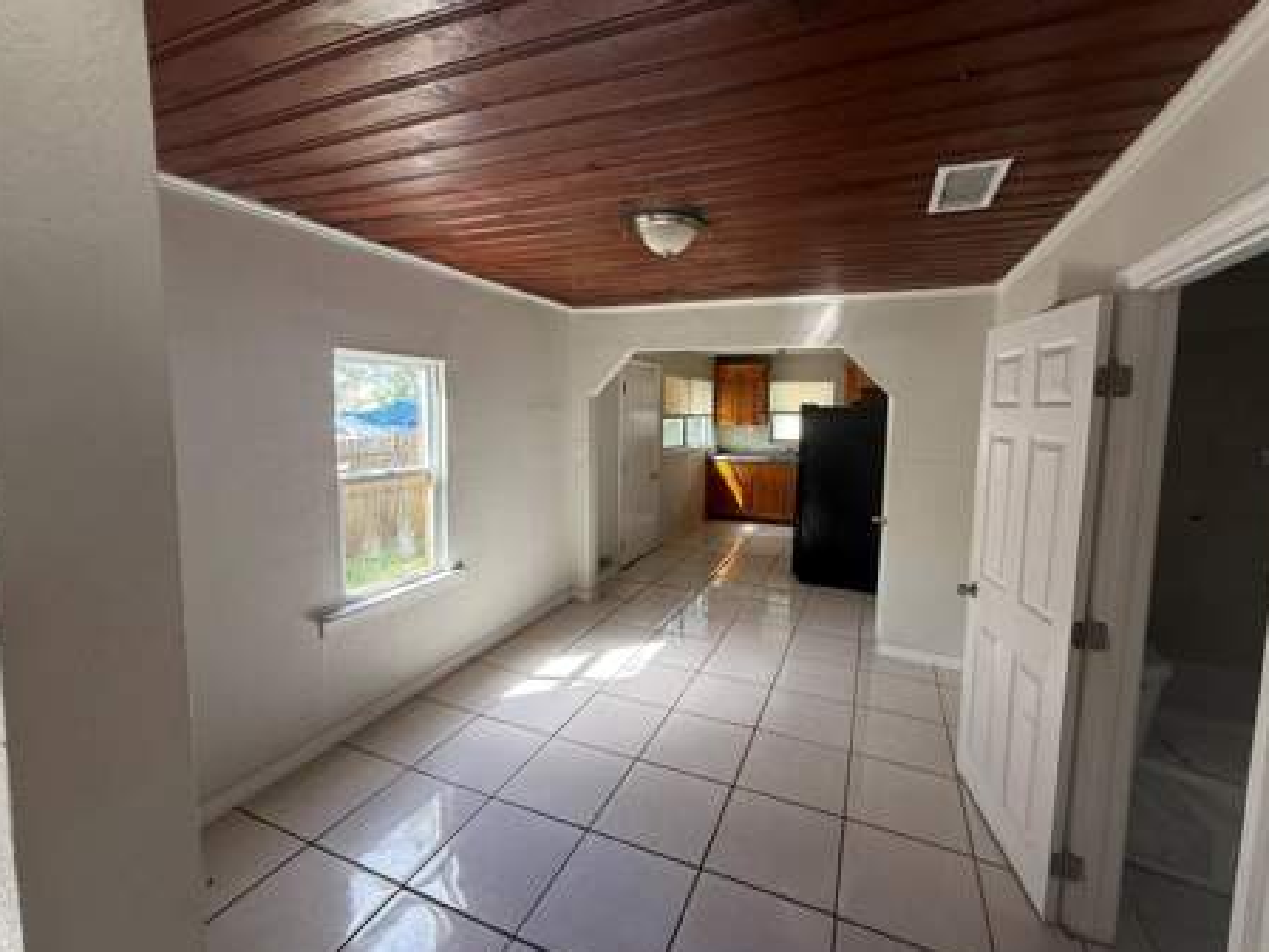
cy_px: 456
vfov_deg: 81.7
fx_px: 550
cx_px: 663
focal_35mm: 15
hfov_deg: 98.1
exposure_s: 1/99
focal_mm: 2.22
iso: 80
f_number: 2.2
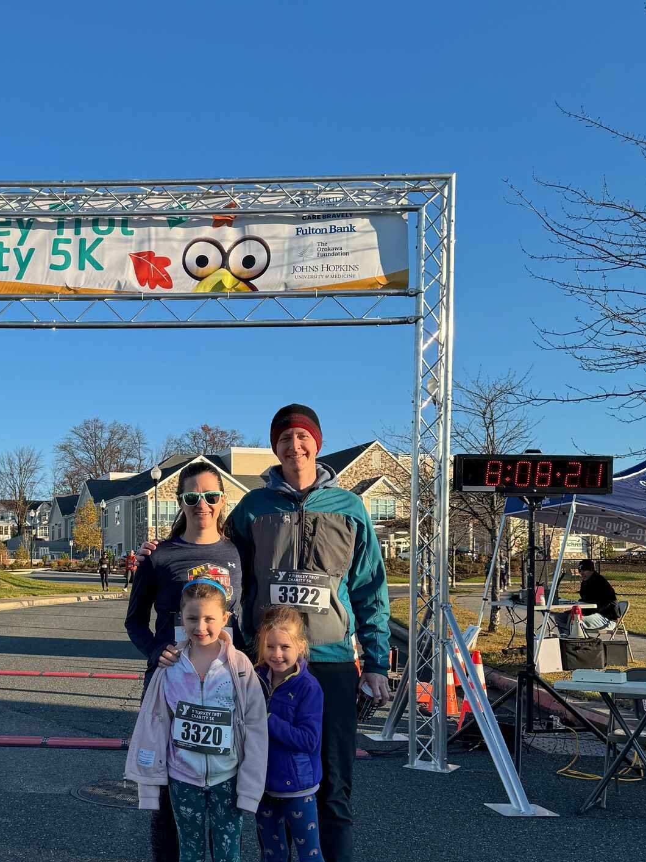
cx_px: 110
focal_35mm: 40
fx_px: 996
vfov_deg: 46.5
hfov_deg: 34.6
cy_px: 523
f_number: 1.78
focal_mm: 6.86
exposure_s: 1/2506
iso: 80
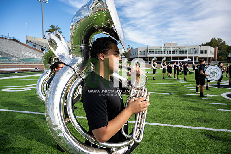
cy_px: 77
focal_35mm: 24
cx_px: 116
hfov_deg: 73.7
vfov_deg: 53.2
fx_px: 154
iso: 80
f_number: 4.5
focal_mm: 24
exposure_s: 1/250
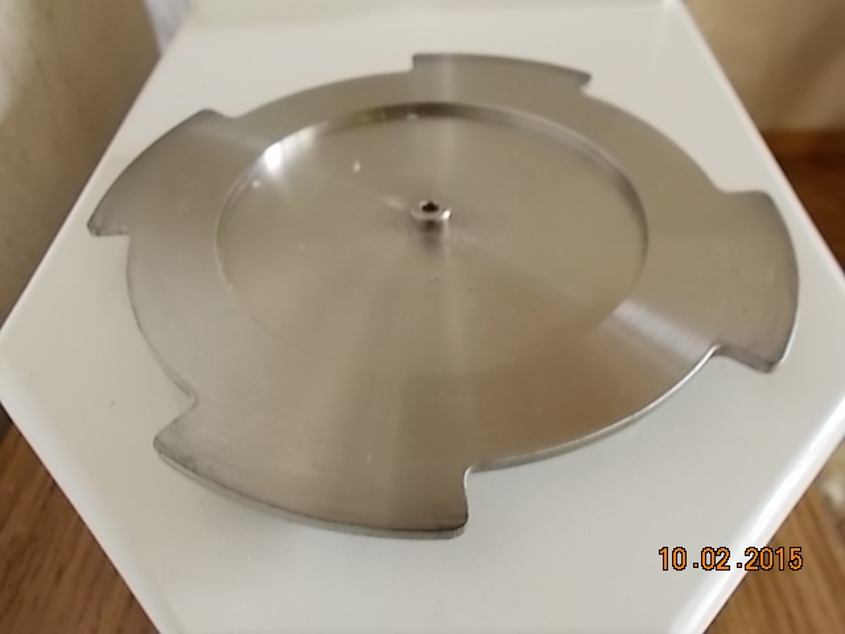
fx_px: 732
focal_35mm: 30
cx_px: 422
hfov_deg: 60.0
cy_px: 317
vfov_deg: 46.8
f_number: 3.4
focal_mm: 5.3
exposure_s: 1/4
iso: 200
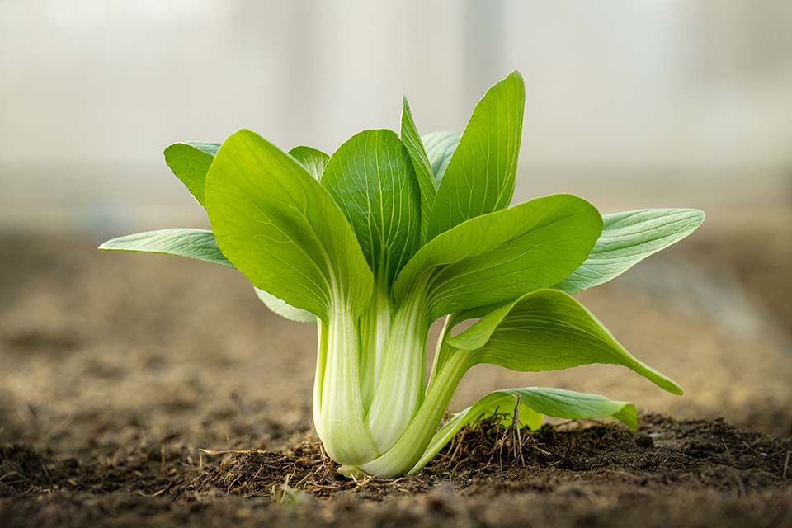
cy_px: 264
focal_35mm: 190
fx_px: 4180
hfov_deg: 10.8
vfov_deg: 7.2
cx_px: 396
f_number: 5.6
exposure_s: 1/200
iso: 500
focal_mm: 190
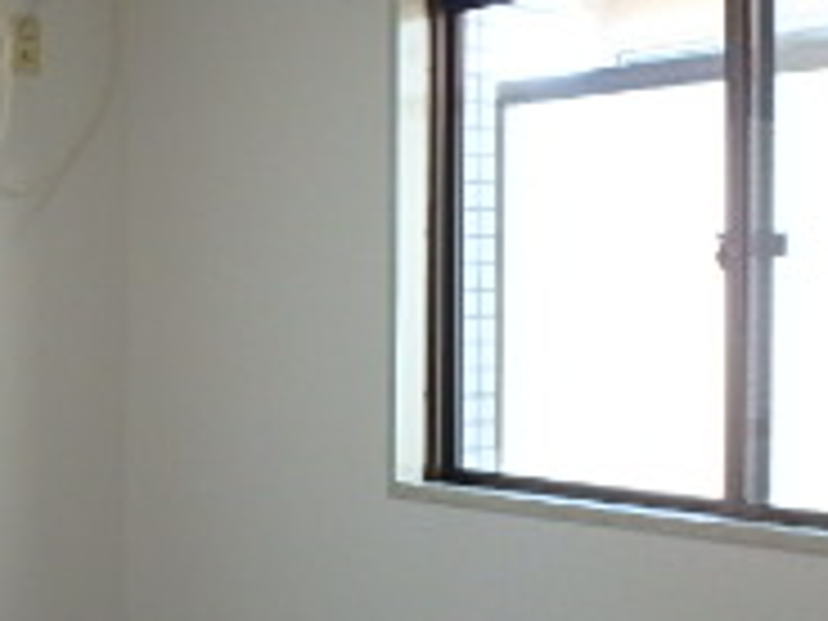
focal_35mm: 73
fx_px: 1746
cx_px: -81
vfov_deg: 20.2
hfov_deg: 24.8
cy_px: 356
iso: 200
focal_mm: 3.7
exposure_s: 1/60
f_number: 3.5
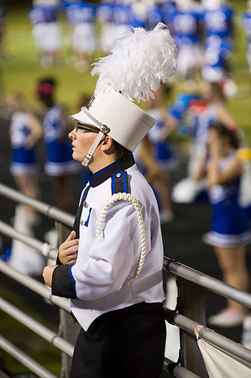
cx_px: 126
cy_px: 189
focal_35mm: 220
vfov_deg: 9.4
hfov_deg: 6.2
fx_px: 2306
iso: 4000
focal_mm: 220
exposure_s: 1/125
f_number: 4
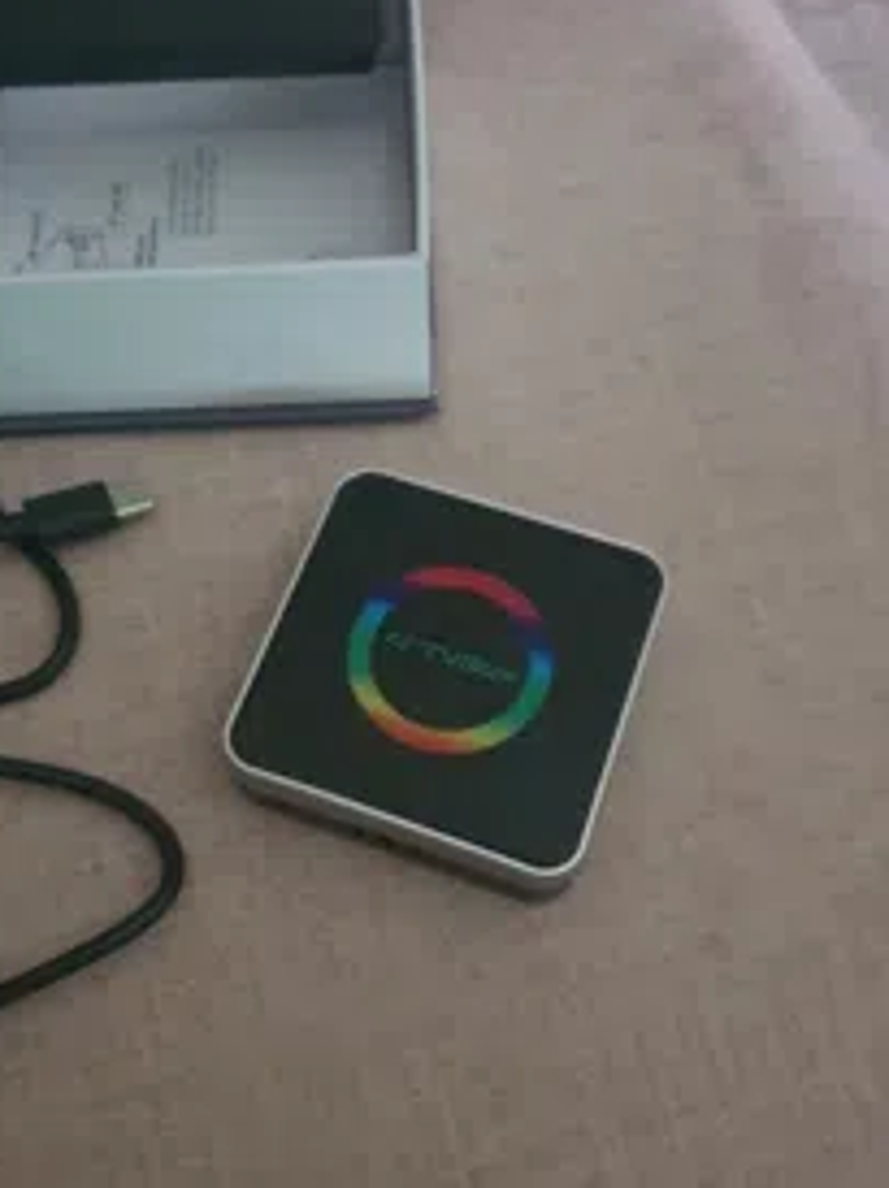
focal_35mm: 38
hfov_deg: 37.5
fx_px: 1303
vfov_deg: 49.0
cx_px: 360
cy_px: 633
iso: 800
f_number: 1.5
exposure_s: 1/10
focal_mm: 4.3
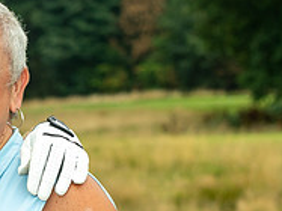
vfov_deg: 5.0
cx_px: -112
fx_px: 2418
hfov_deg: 6.6
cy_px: 237
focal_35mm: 297
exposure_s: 1/160
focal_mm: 70
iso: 200
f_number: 5.6
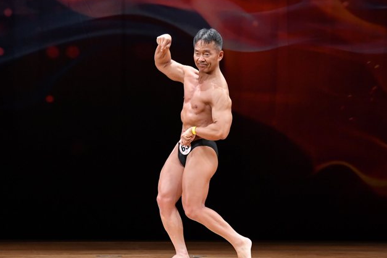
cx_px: 203
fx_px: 2988
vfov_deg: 4.9
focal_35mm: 278
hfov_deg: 7.4
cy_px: 127
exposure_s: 1/400
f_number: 5.6
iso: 4000
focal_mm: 150
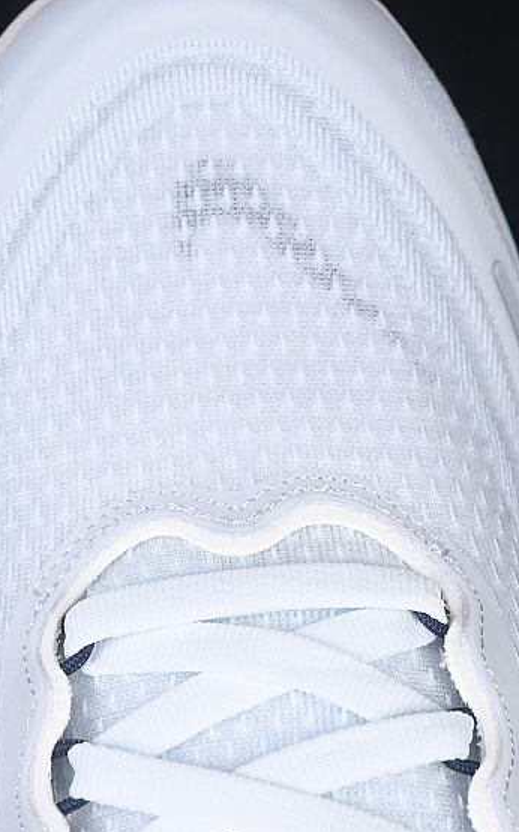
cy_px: 419
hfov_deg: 8.8
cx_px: 204
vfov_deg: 14.0
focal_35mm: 149
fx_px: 3374
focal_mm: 50
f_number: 7.1
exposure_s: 1/80
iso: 160
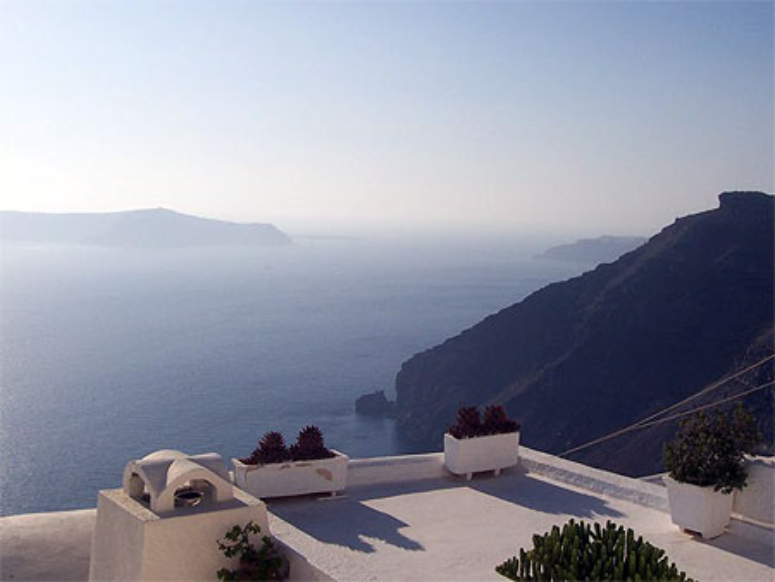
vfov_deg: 31.5
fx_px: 1030
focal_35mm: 46
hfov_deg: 41.2
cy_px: 291
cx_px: 388
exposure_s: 1/1000
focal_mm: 7
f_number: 5.6
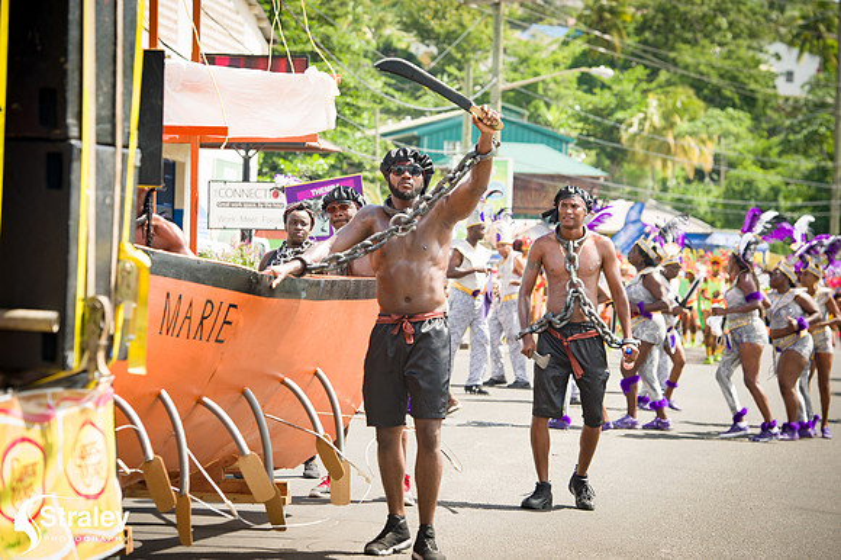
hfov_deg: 17.7
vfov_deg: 11.8
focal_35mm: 116
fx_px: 2708
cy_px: 280
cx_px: 420
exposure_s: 1/160
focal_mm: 116
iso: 100
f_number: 6.3
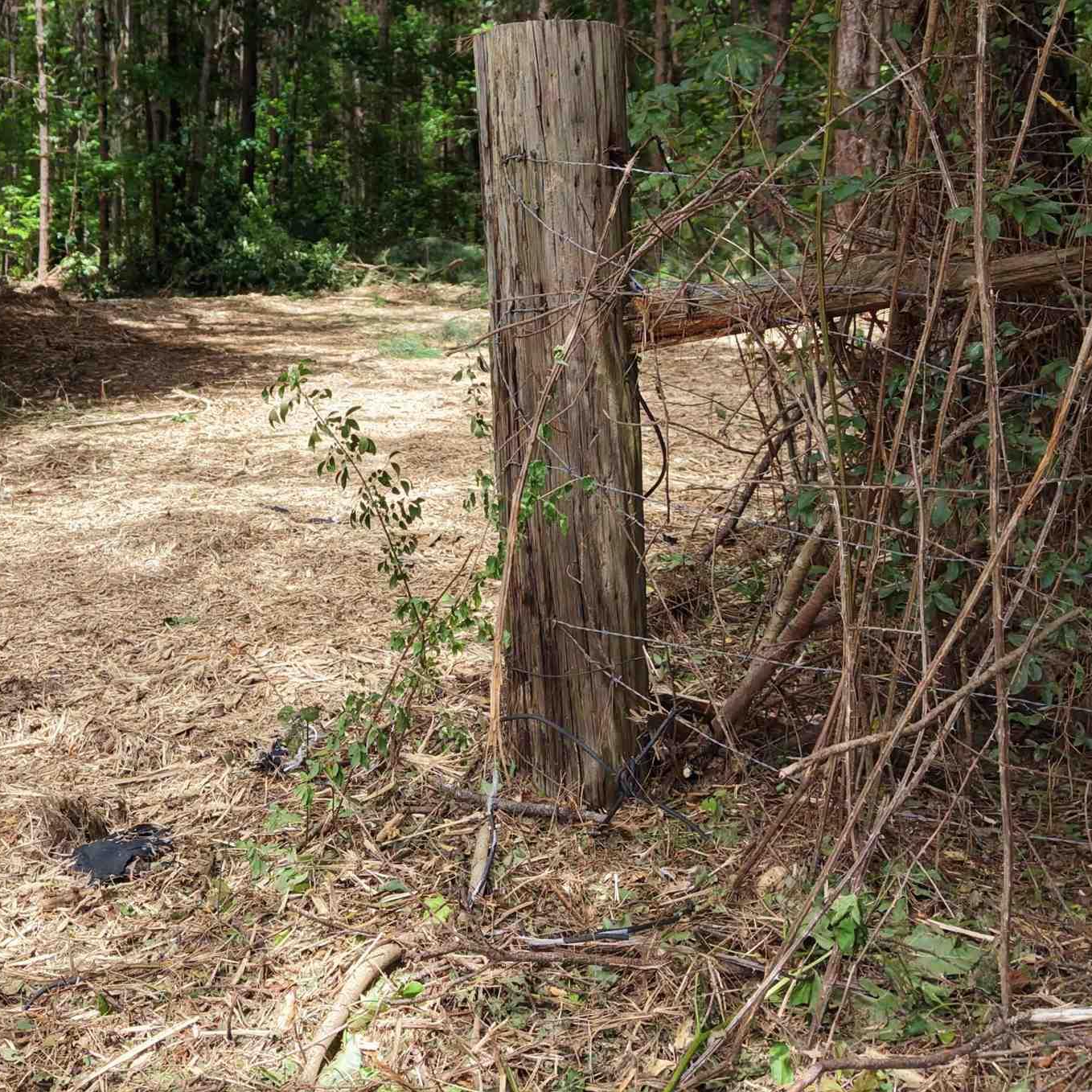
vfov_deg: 34.0
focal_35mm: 48
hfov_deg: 35.0
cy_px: 179
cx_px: 352
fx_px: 1713
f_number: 1.8
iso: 100
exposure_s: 1/400
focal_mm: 8.67
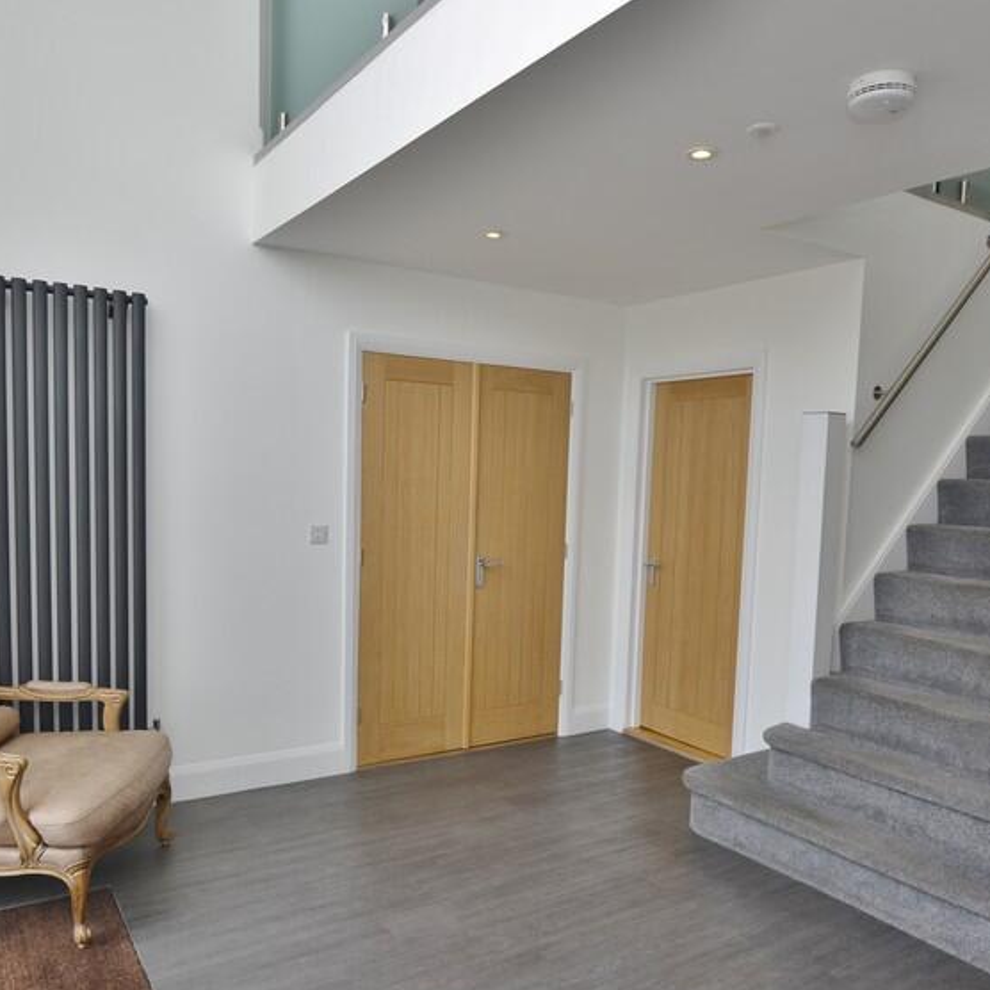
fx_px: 834
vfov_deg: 61.2
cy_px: 557
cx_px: 475
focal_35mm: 26
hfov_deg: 61.3
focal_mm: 11
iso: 200
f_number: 5
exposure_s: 1/100
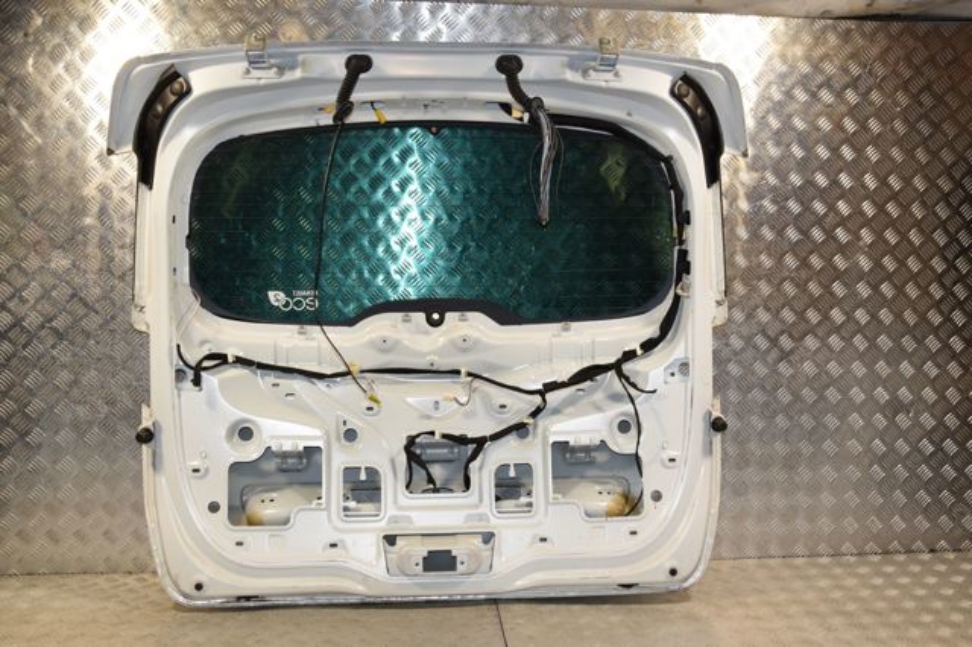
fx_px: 850
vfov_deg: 41.7
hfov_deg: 59.5
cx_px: 486
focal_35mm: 32
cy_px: 324
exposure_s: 1/200
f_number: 10
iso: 800
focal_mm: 21
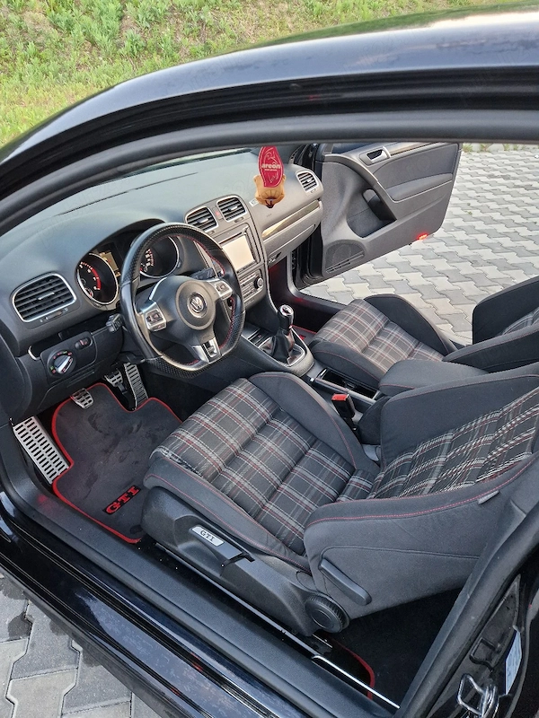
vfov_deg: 73.9
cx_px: 270
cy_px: 359
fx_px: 478
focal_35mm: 23
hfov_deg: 58.9
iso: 320
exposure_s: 1/100
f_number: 1.8
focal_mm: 5.4
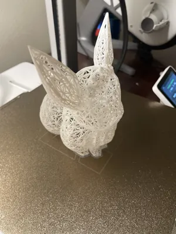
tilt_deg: -42.7
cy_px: 117
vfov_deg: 67.3
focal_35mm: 26
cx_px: 88
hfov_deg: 53.1
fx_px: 176
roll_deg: -0.9
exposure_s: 1/60
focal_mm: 4.2
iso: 320
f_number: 1.6
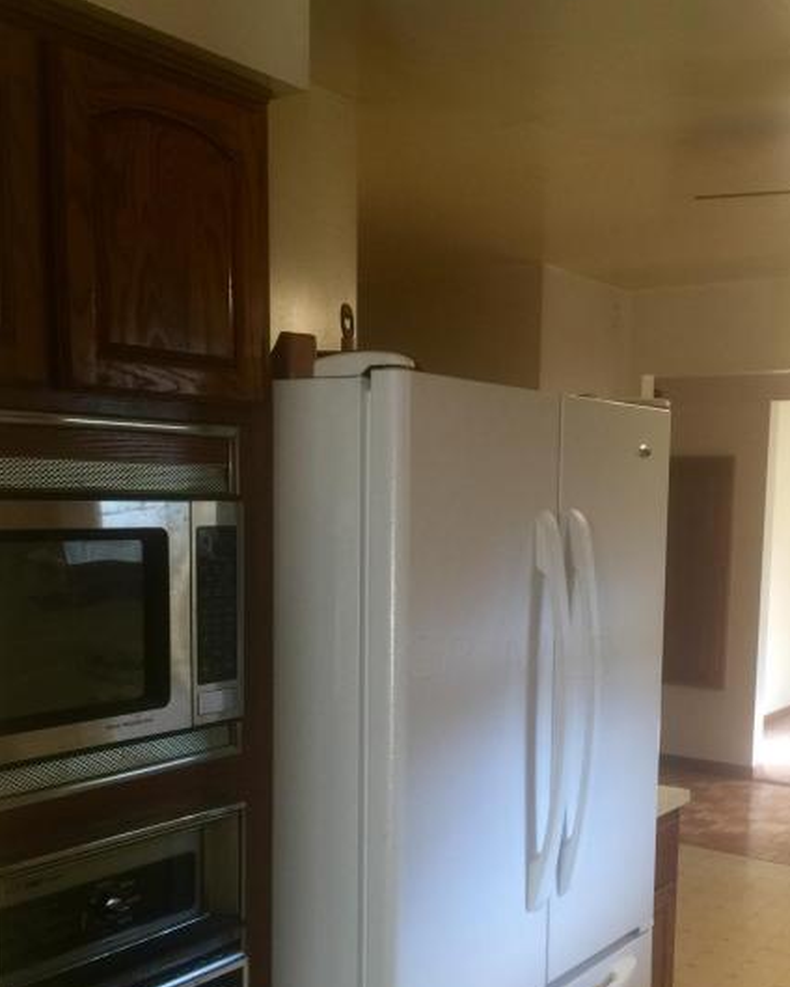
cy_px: 656
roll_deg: -1.1
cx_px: 505
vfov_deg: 44.2
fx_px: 1198
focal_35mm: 41
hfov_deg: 36.2
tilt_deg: -6.7
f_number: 2.2
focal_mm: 4.15
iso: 40
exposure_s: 1/15
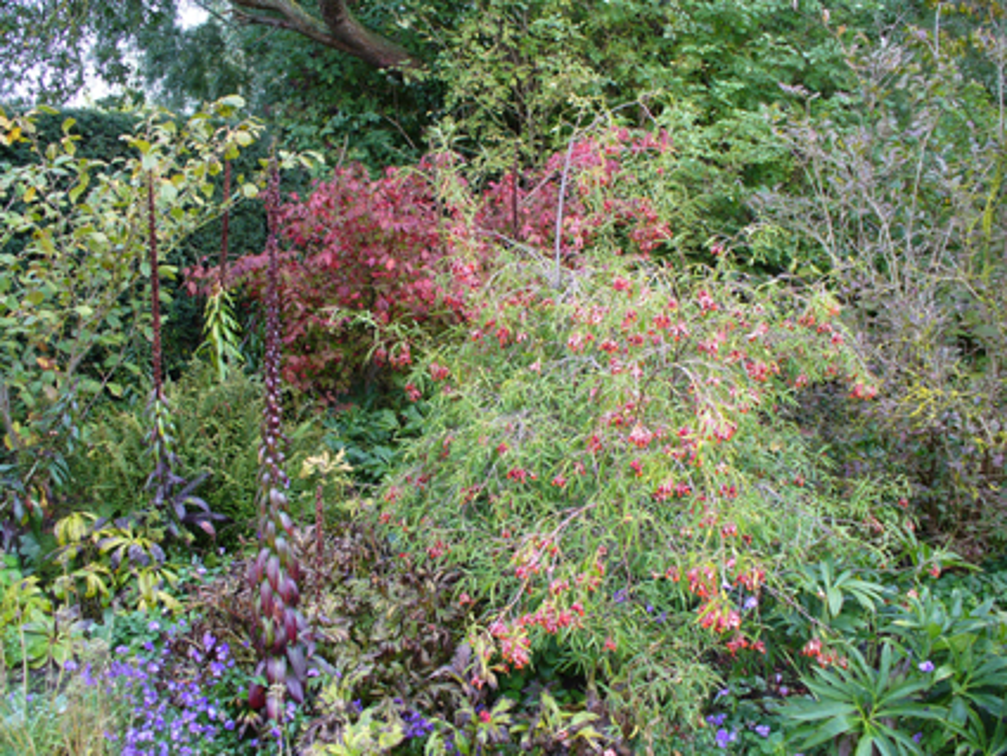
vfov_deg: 38.7
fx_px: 1077
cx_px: 504
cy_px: 378
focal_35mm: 37
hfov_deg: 50.1
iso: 80
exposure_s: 1/60
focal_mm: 6.1
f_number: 2.8
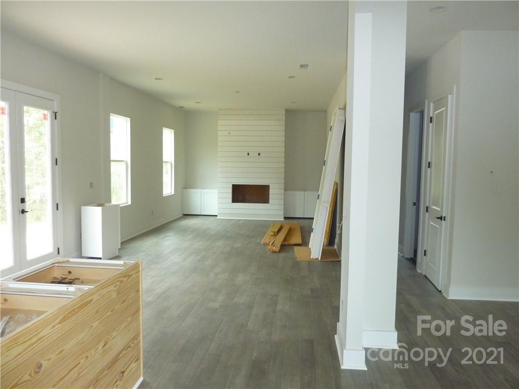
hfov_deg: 69.4
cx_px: 260
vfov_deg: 54.9
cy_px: 194
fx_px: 375
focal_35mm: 25
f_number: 3.3
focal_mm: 4.1
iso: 320
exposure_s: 1/30
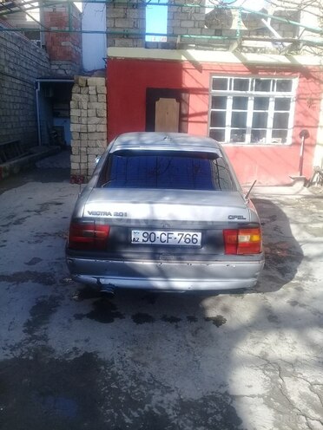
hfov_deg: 45.4
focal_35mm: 31
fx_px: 386
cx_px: 162
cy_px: 215
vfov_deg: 58.4
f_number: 2.2
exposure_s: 1/434
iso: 50
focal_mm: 3.3
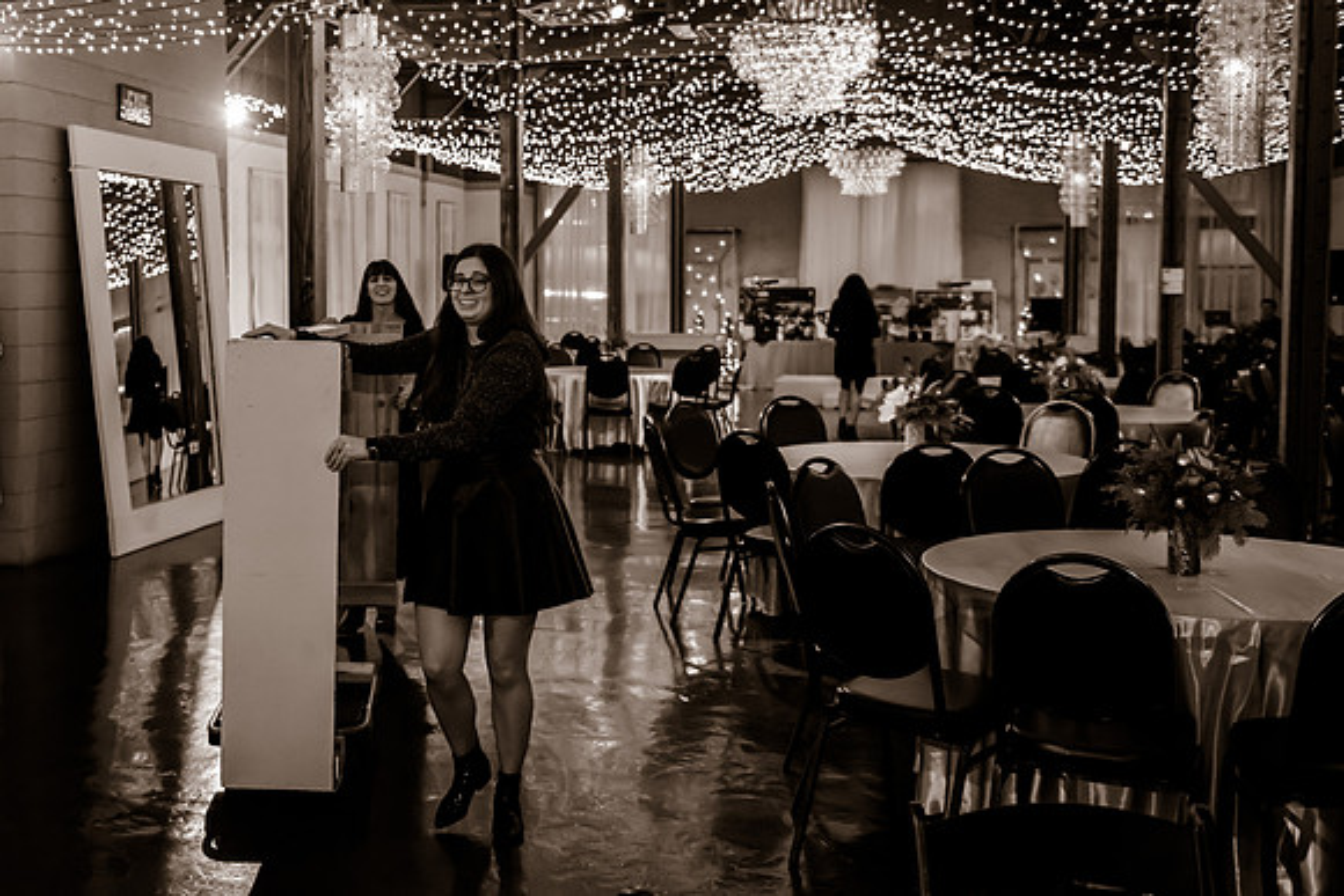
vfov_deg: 31.3
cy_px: 393
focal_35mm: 43
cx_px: 461
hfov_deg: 45.0
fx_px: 1600
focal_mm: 32
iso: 3200
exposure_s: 1/160
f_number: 2.8
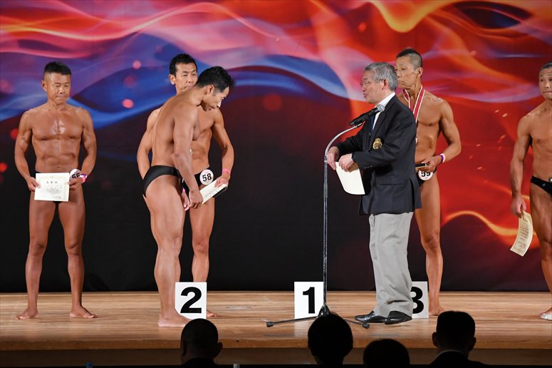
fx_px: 3096
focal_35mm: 202
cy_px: 184
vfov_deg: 6.8
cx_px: 276
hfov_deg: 10.2
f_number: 5.6
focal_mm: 135
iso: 3200
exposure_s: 1/400
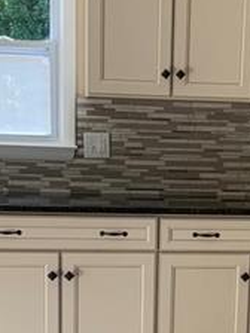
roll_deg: -2.5
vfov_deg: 21.5
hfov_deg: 16.5
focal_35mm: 89
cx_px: 188
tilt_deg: -10.0
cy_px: 300
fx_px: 857
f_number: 1.8
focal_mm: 4.25
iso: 100
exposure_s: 1/114
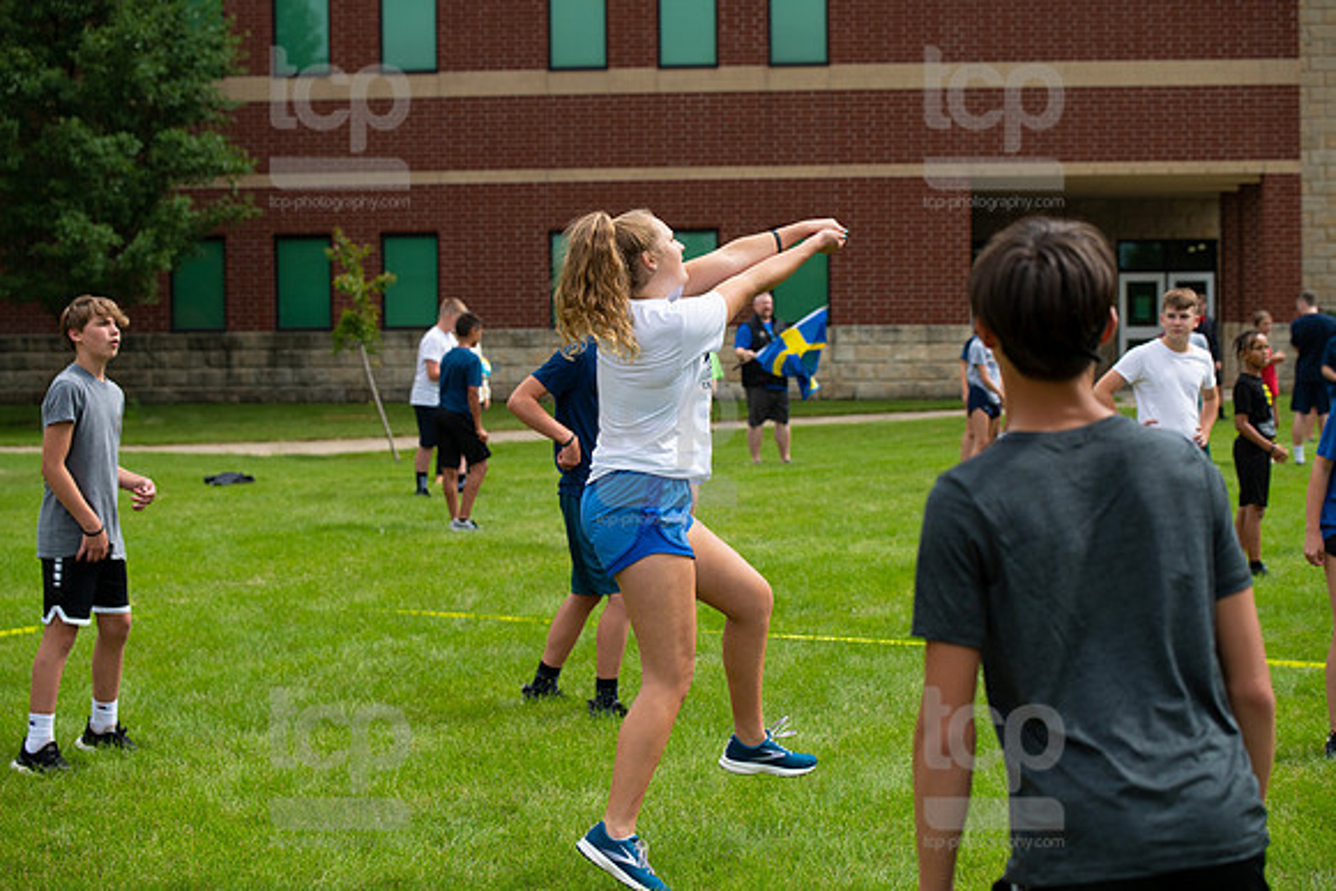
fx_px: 2598
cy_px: 446
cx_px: 668
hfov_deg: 28.8
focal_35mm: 70
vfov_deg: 19.5
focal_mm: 70
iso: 320
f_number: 4.5
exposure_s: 1/2000
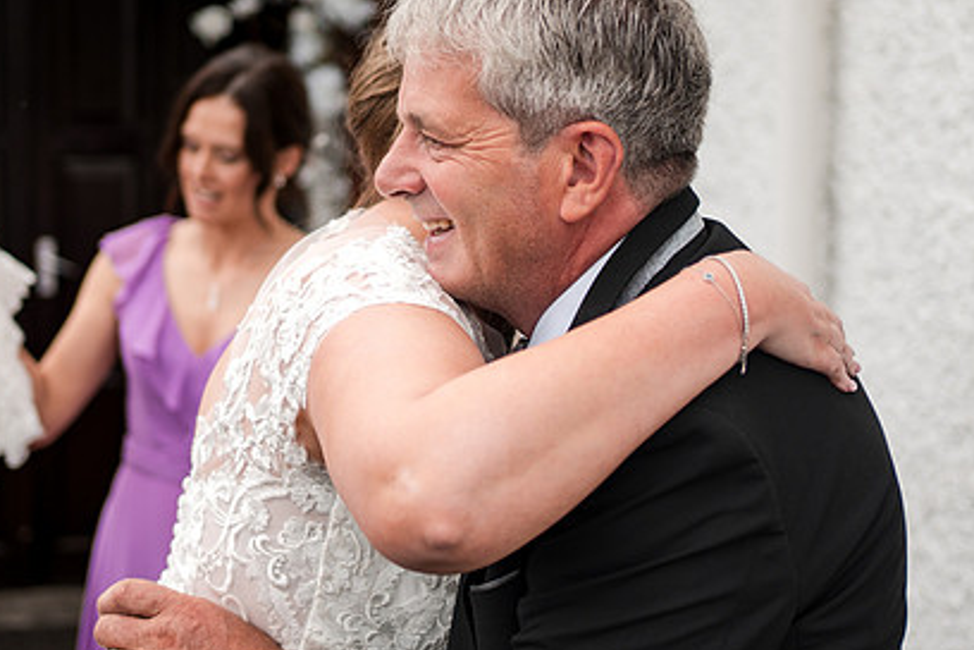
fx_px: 2002
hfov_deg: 27.3
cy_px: 228
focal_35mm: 74
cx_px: 487
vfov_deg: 18.4
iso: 100
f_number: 1.8
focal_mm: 35
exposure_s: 1/1600
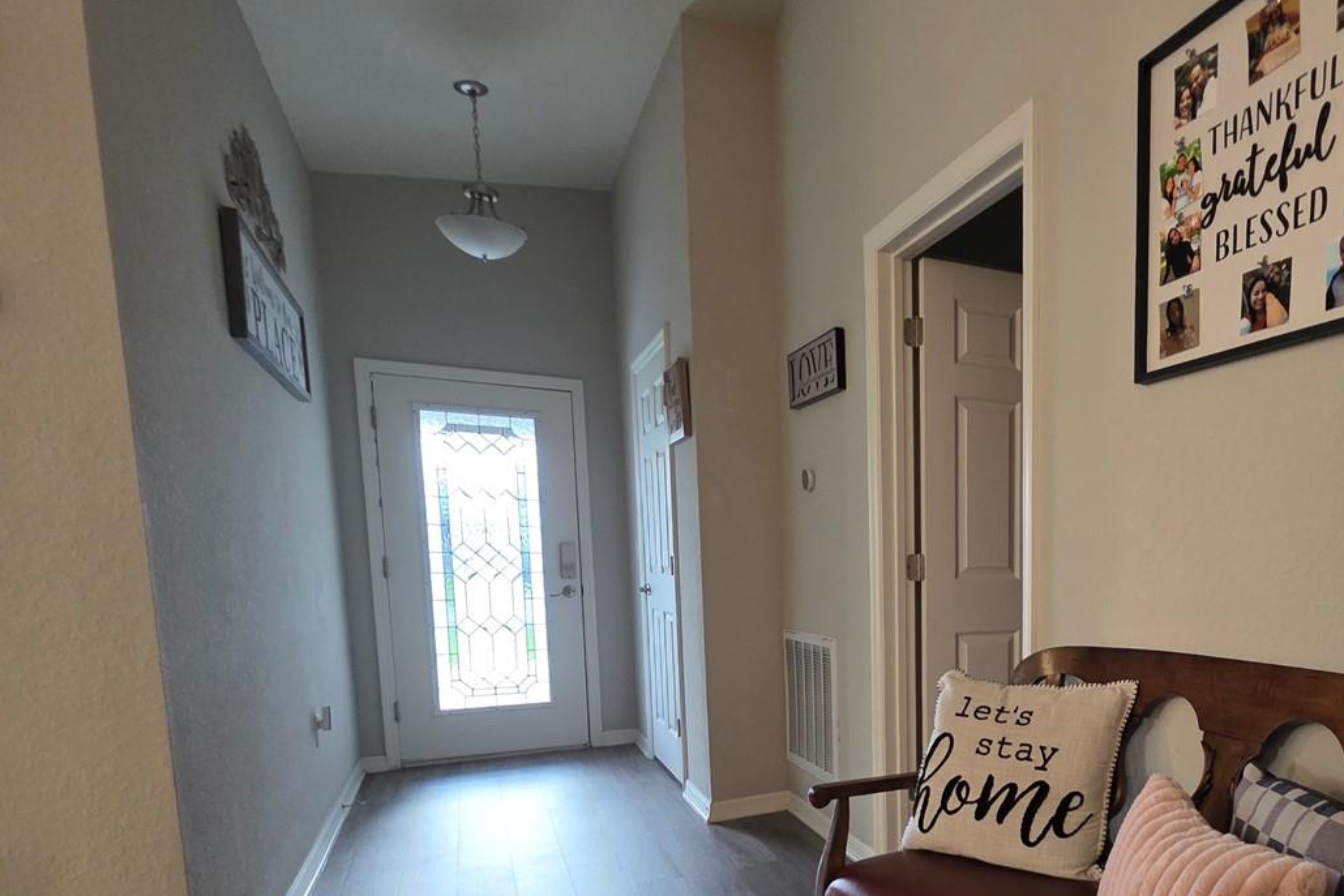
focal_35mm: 21
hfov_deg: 76.0
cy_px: 653
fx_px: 784
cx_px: 986
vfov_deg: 57.0
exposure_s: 1/60
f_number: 1.9
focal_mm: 2.2
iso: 640
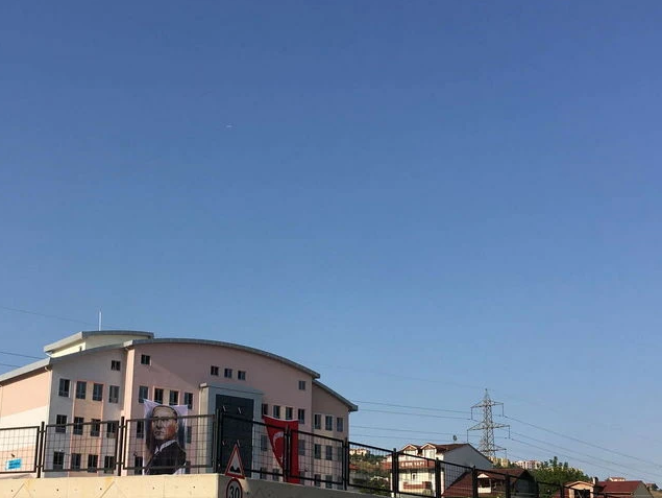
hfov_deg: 41.0
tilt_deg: +17.2
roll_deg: -1.7
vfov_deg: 31.2
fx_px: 880
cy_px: 341
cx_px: 262
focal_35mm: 46
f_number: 2.2
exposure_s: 1/1876
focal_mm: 4.15
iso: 25
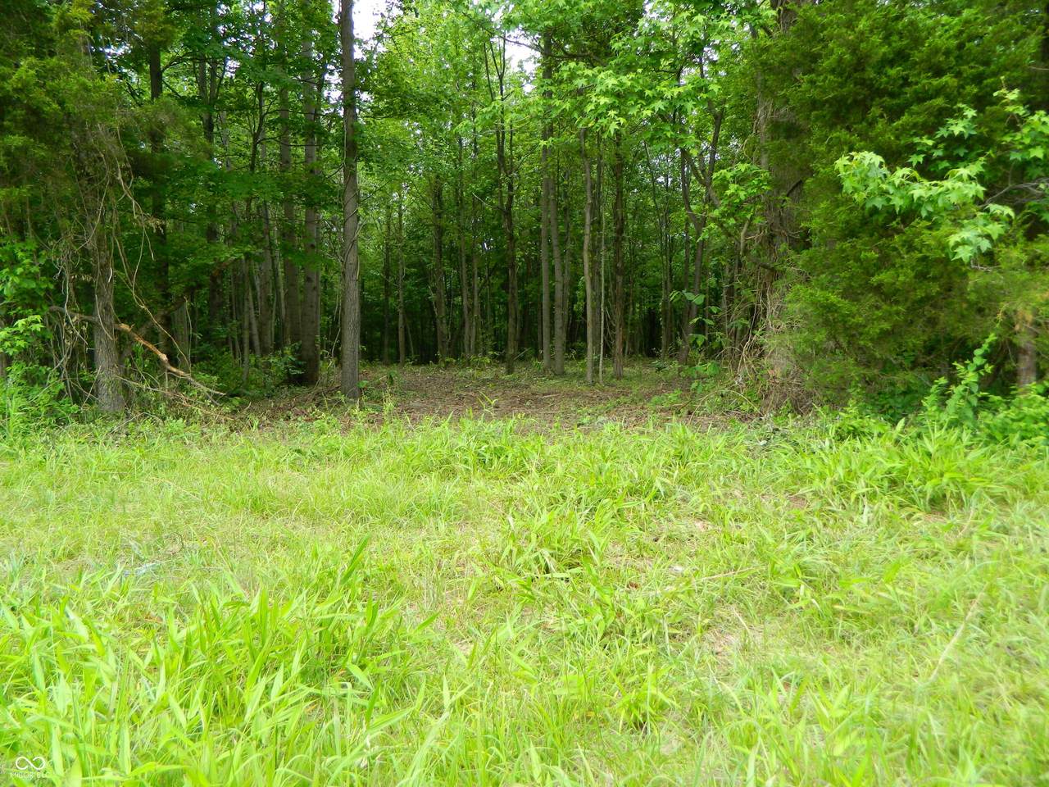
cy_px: 394
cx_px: 524
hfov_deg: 69.4
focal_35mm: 25
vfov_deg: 54.9
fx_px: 758
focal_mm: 4.5
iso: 100
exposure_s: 1/30
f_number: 3.1
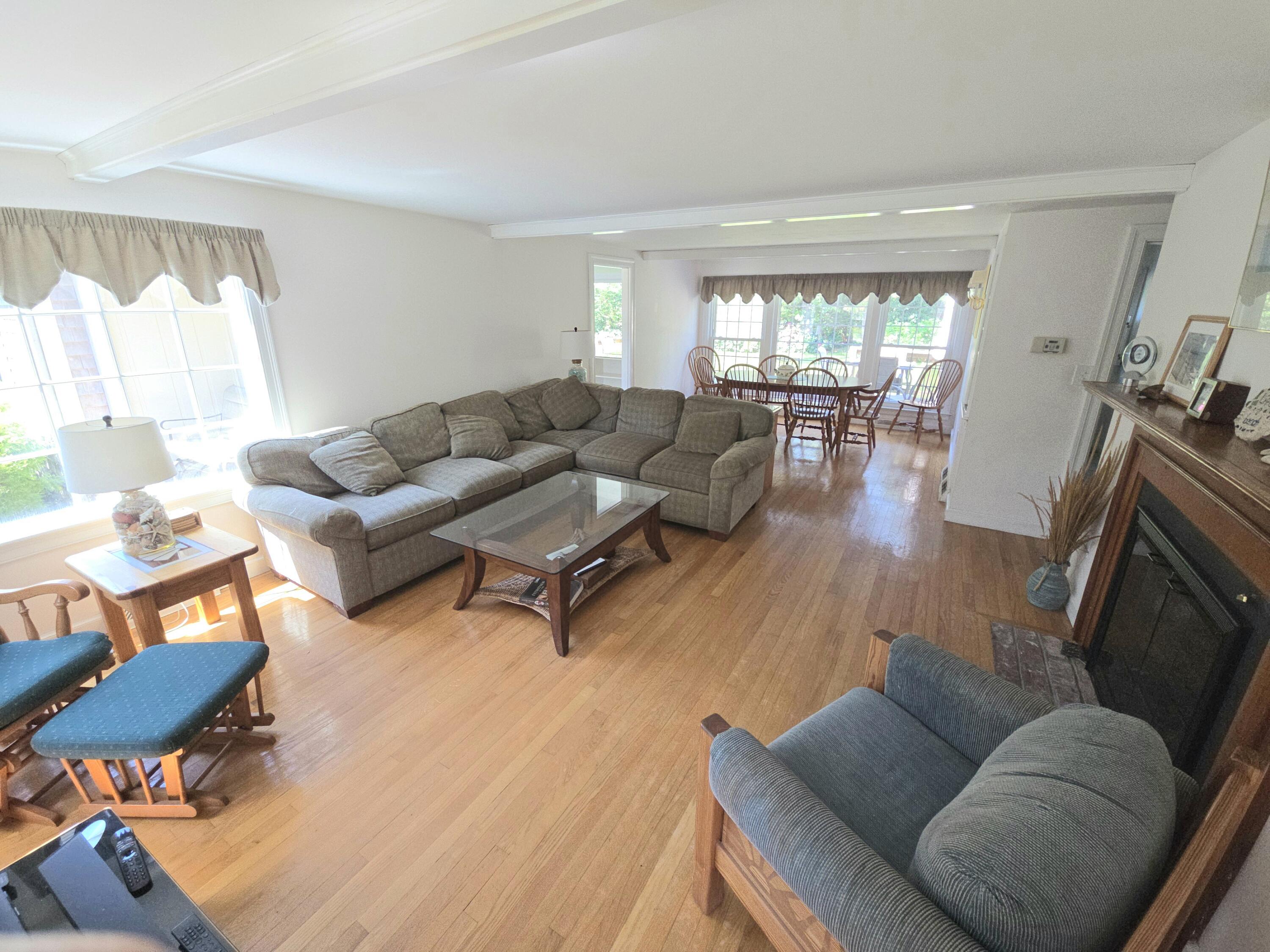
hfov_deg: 106.2
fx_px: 477
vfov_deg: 89.9
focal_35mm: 13
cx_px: 635
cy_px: 476
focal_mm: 2.2
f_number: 2.2
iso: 80
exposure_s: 1/60.2
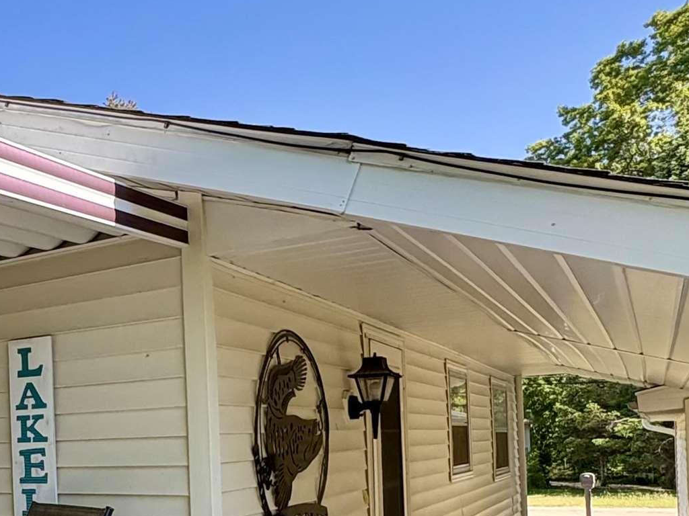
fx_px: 836
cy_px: 444
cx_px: -14
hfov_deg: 39.1
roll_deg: +1.8
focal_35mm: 42
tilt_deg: +0.7
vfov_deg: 32.9
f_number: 2.2
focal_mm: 2.22
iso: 64
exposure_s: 1/379
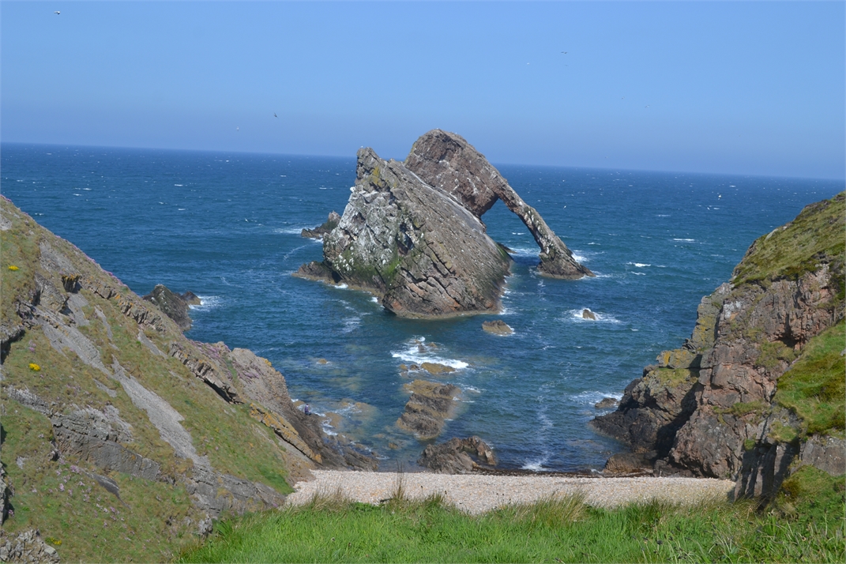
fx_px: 1128
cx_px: 423
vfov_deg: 28.1
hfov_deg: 41.1
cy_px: 282
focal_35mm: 48
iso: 100
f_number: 8
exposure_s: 1/250
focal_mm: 32
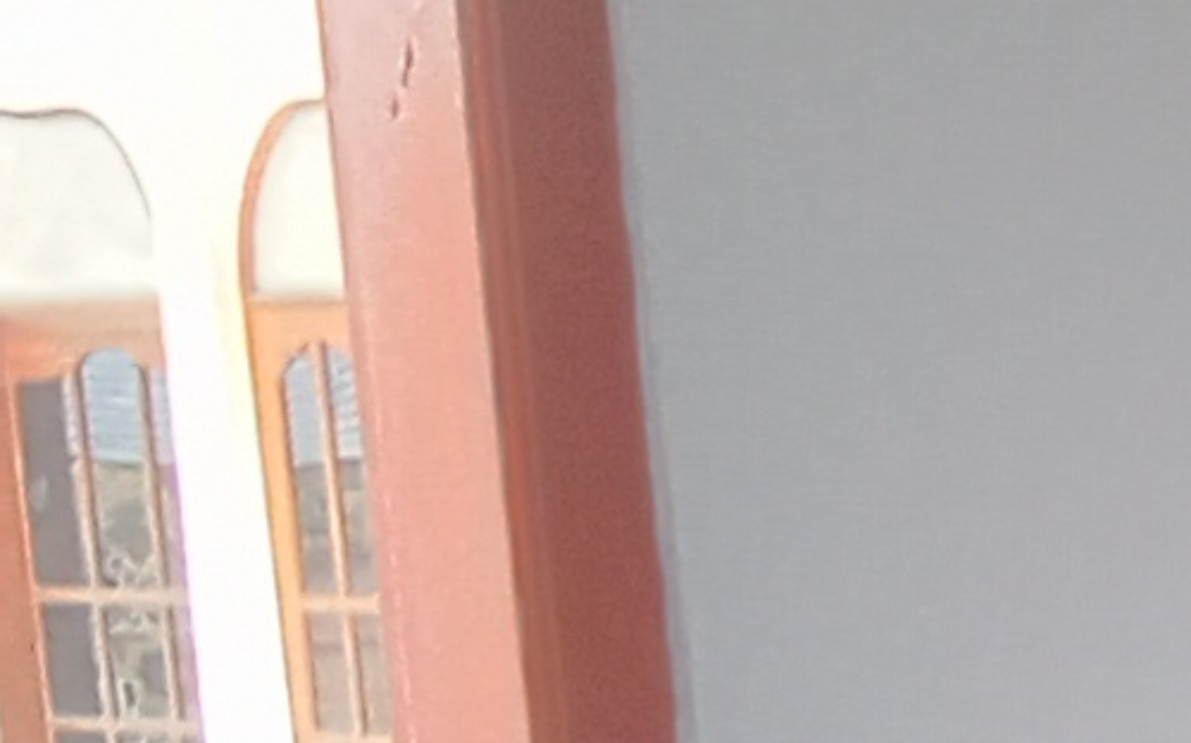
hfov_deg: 8.7
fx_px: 6067
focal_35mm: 187
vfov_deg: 6.5
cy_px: 2081
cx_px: 3885
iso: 262
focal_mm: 2.79
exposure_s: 1/33.3
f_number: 2
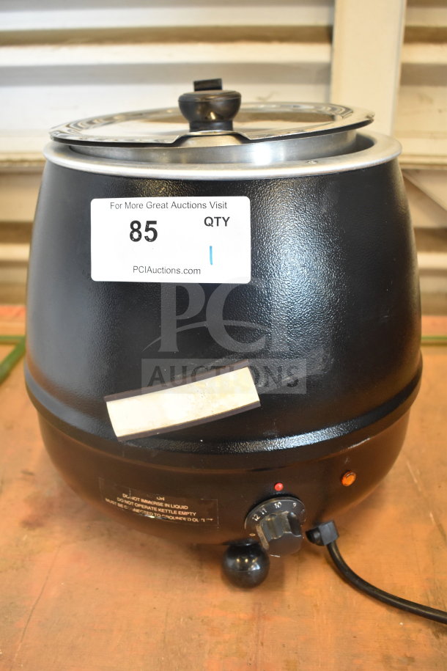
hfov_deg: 38.4
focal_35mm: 34
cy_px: 336
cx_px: 224
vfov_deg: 55.1
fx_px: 643
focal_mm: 23
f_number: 3.8
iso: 1250
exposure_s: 1/40
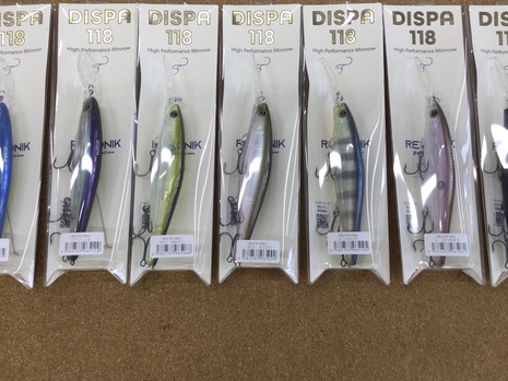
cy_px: 142
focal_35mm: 40
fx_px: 587
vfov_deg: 35.8
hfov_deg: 46.8
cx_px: 259
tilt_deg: -77.5
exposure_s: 1/60
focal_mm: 3.3
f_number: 2.4
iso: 25
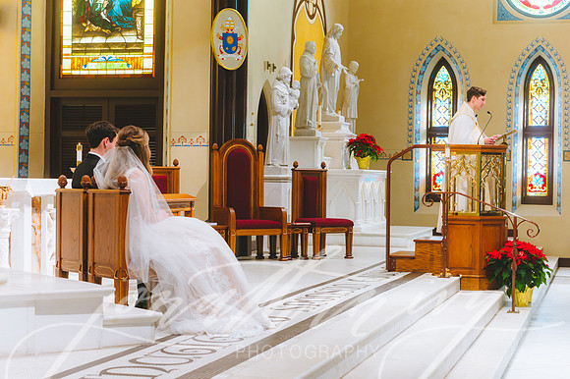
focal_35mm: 70
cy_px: 190
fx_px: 1108
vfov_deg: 19.4
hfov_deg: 28.9
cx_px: 285
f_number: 3.5
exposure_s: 1/100
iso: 2500
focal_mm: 70
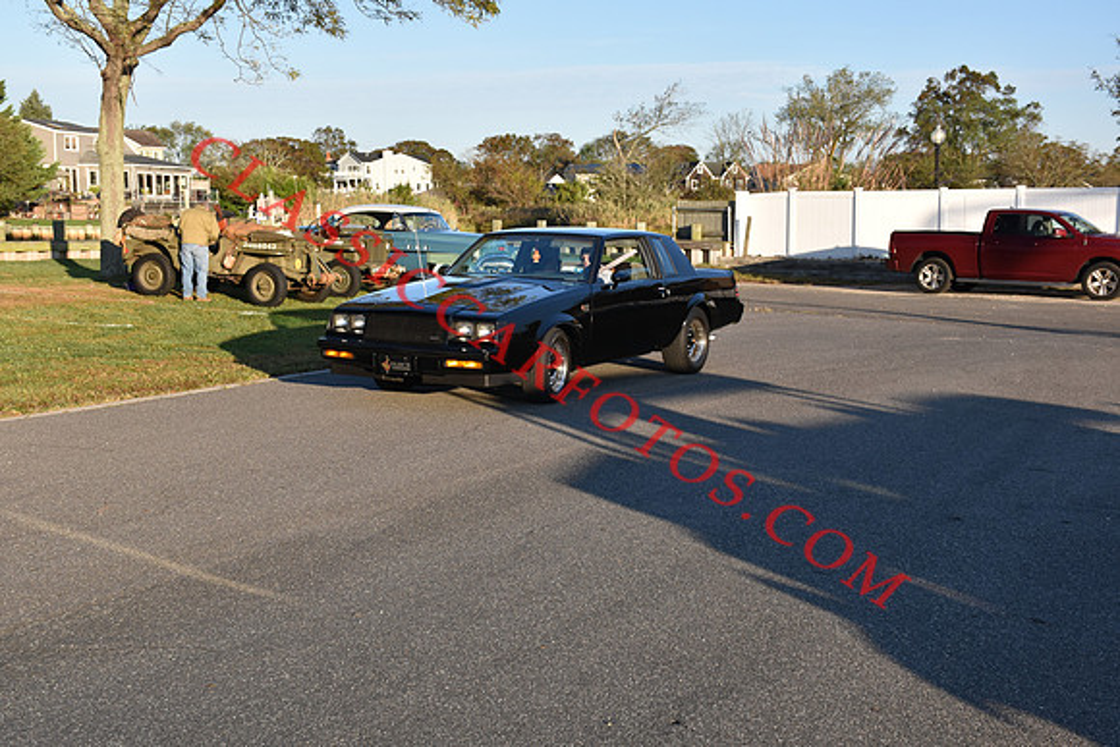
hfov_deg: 43.6
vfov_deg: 29.9
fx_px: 1400
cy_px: 374
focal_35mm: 45
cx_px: 560
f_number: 8
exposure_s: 1/250
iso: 400
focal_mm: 30
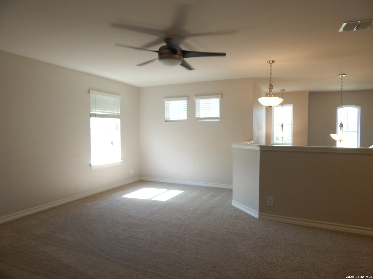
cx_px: 186
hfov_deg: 73.9
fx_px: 248
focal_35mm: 23
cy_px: 140
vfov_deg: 58.9
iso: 125
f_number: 3
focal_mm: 4
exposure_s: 1/60
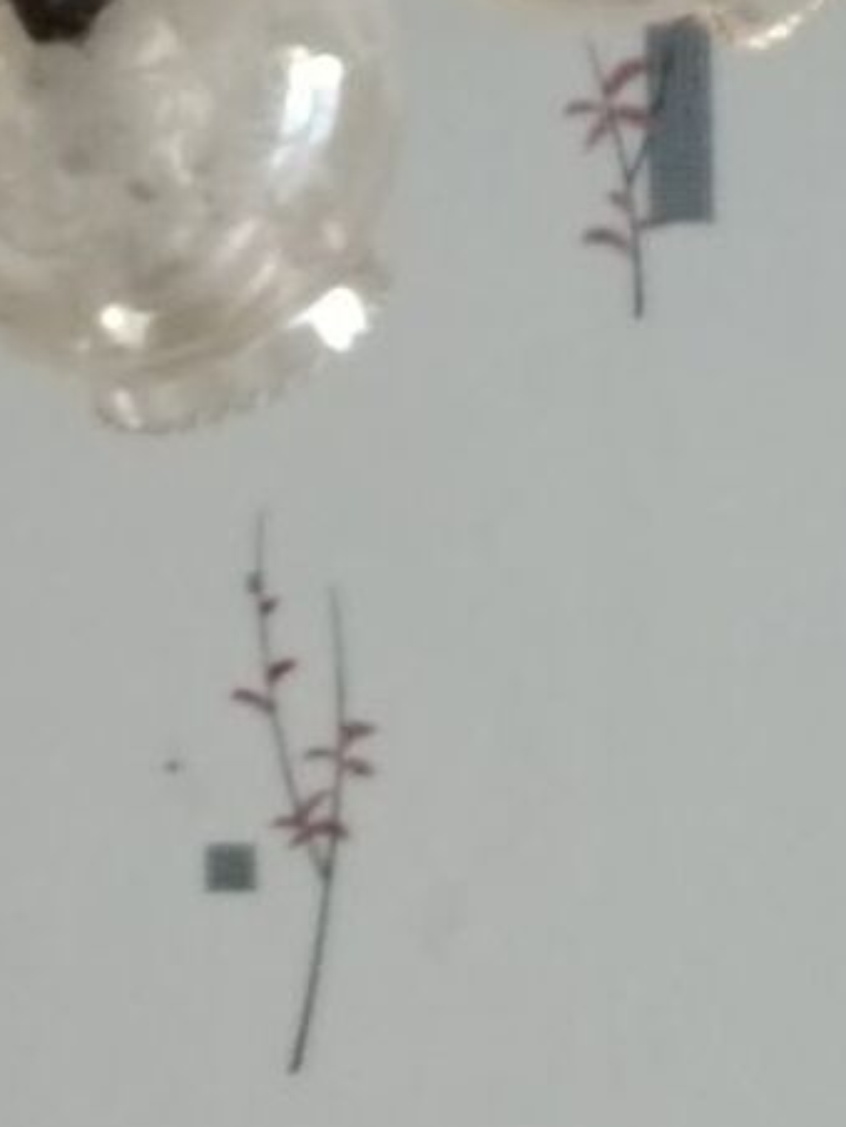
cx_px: -358
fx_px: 6612
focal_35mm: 203
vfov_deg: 9.7
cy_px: 76
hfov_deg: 7.2
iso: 822
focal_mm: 4.25
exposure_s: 1/20
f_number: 1.8
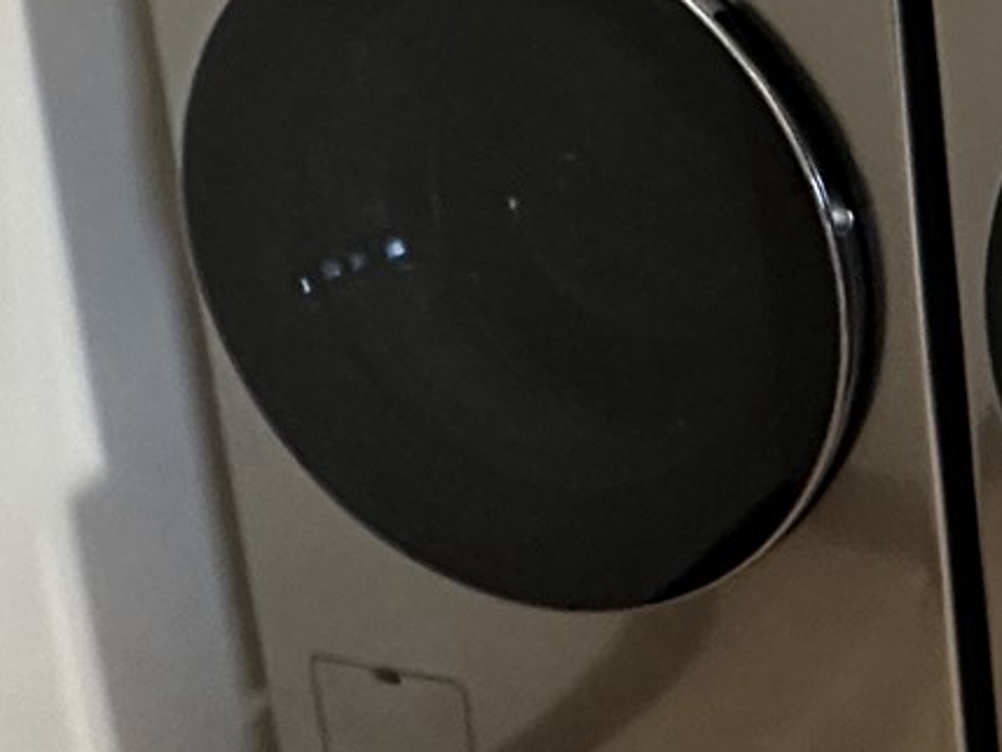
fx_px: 1939
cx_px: 1613
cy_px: -211
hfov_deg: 22.3
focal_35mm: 67
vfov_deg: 20.2
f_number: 2.2
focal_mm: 2.22
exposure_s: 1/60
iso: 640
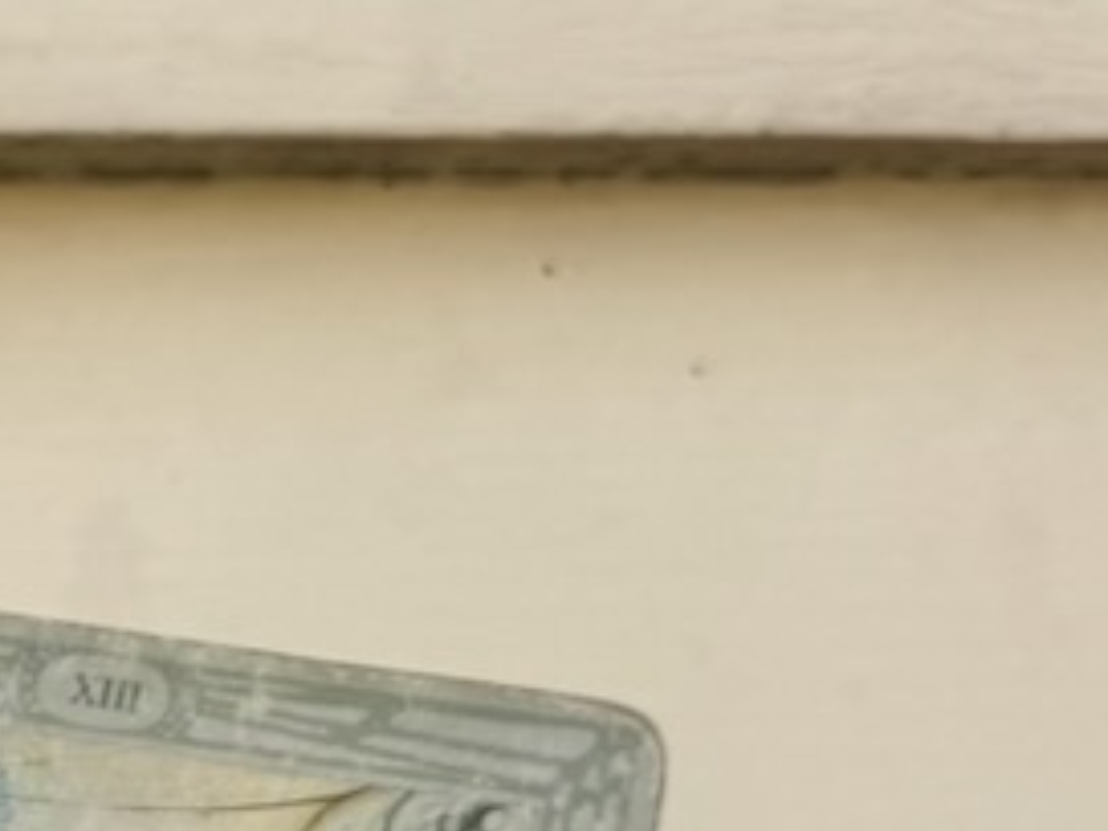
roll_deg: +0.6
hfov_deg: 16.6
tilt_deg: -2.2
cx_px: -619
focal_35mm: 106
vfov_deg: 13.0
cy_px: 1375
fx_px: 3393
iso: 80
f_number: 1.78
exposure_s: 1/350
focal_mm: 6.76
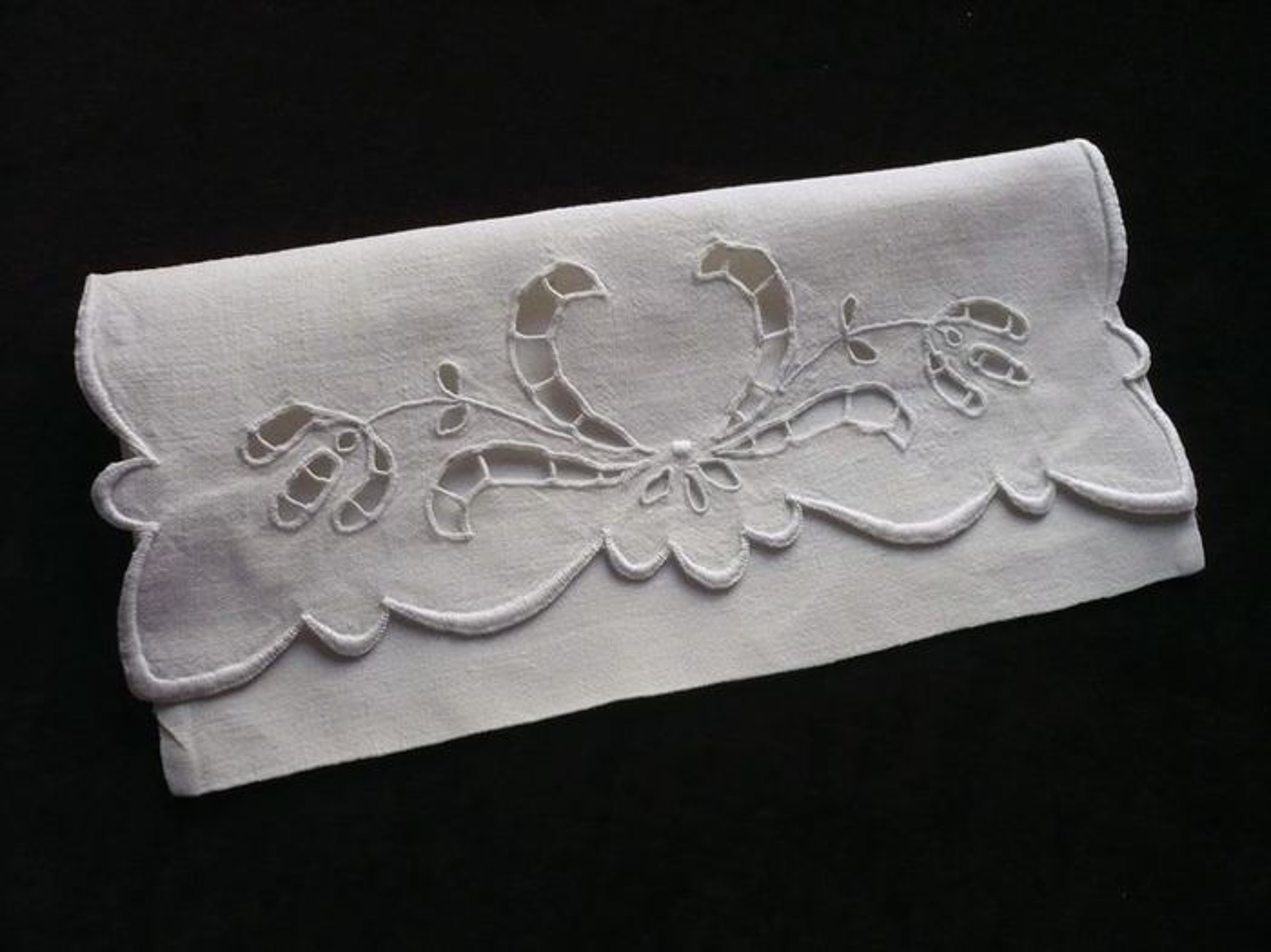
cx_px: 636
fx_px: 1284
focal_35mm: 35
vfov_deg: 40.7
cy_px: 476
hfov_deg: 52.7
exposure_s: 1/250
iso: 400
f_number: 2.8
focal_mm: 5.8
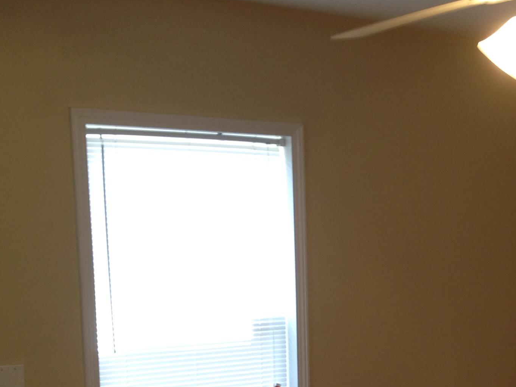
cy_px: 381
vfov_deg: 18.7
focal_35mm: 77
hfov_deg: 24.5
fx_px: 1148
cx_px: 474
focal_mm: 4.28
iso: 50
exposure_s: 1/30
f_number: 2.4
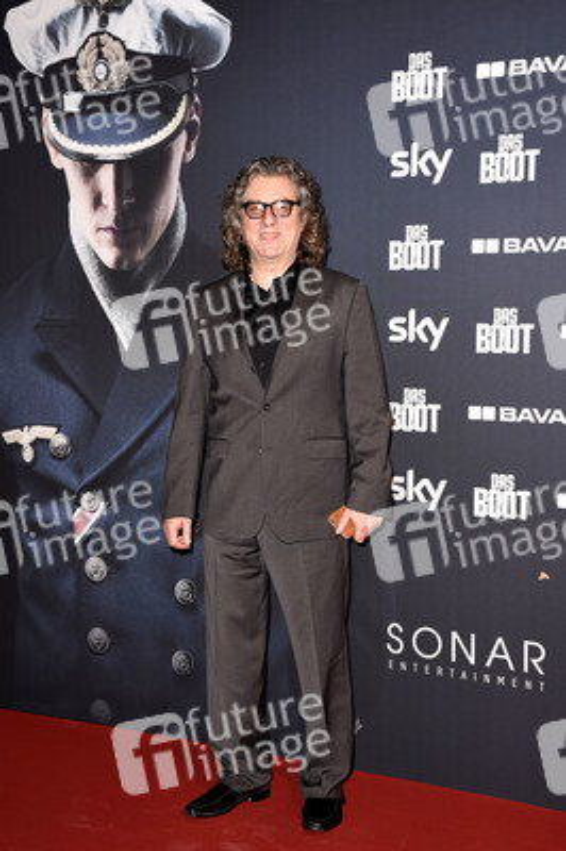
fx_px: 1488
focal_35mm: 63
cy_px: 426
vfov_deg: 31.9
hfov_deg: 21.5
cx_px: 283
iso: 500
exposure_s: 1/160
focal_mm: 42
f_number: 6.3
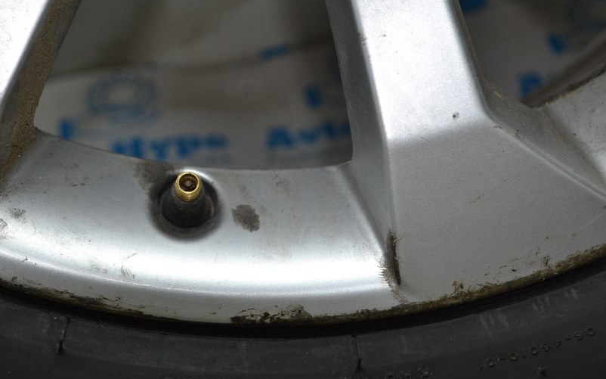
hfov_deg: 25.2
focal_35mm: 82
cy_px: 205
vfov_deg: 15.9
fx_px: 1354
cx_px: 242
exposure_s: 1/80
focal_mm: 42
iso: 360
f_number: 5.3
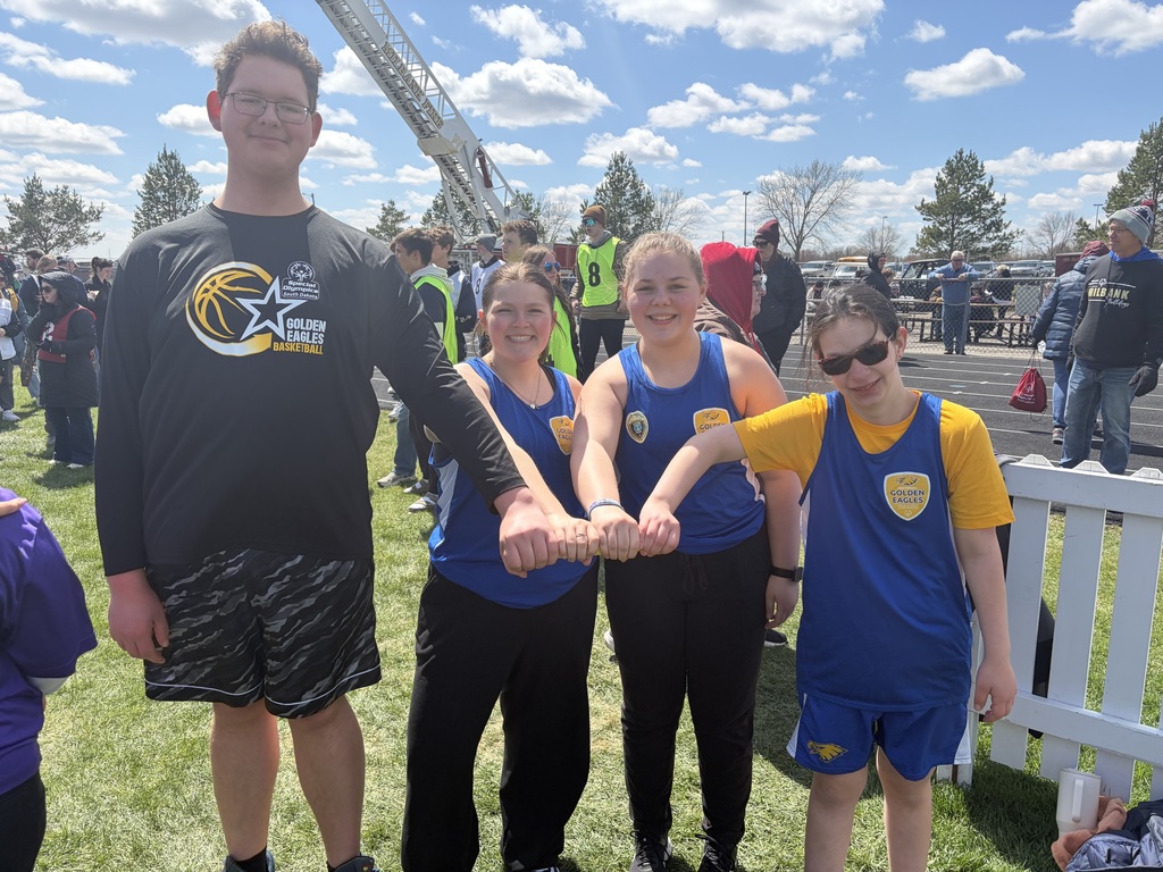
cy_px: 436
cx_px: 582
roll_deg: +0.1
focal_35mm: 26
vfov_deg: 53.1
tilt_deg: -10.3
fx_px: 874
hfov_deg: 67.3
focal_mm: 5.96
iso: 64
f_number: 1.6
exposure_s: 1/3279
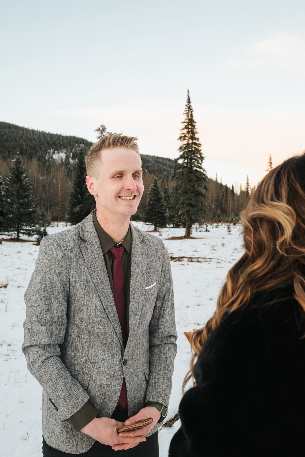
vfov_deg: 48.4
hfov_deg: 33.4
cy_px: 228
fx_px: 508
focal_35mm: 40
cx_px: 152
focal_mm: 40
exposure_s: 1/200
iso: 640
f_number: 10
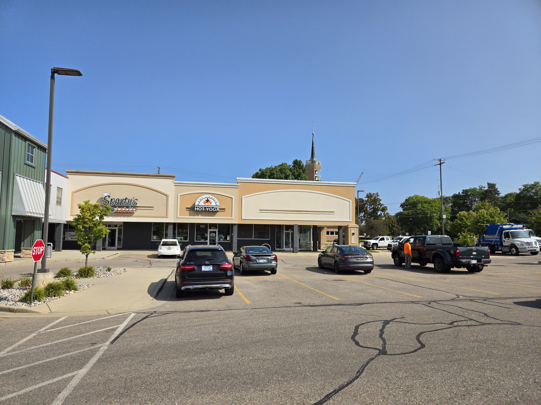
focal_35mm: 23
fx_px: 359
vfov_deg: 58.9
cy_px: 202
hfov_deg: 73.9
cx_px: 270
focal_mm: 5.4
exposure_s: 1/2186
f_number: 1.8
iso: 25
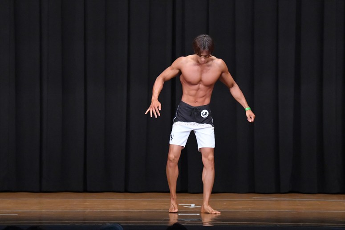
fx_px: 1935
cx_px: 172
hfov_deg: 10.2
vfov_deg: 6.8
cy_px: 115
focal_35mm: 202
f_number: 5.6
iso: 8000
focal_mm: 135
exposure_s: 1/400
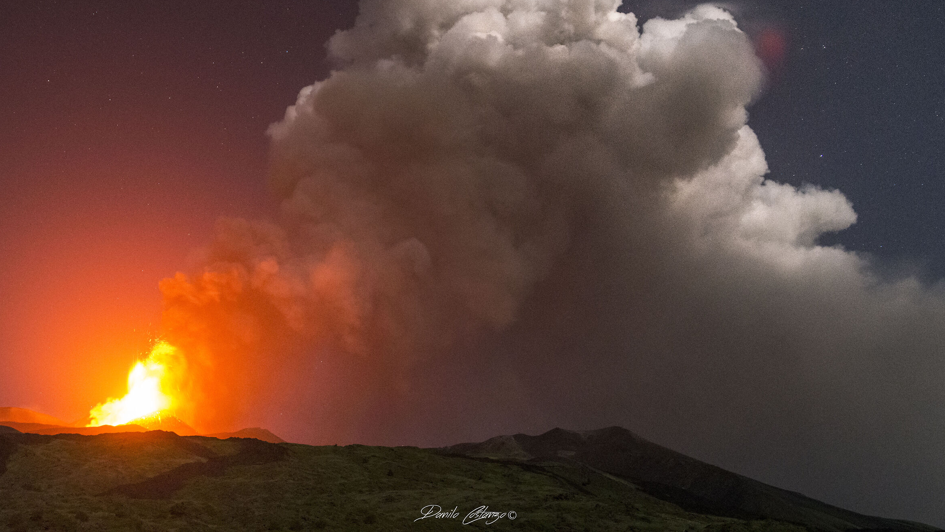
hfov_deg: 45.5
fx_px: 1128
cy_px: 211
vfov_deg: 26.5
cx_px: 466
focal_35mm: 45
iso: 4000
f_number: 3.2
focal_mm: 28
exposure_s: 1
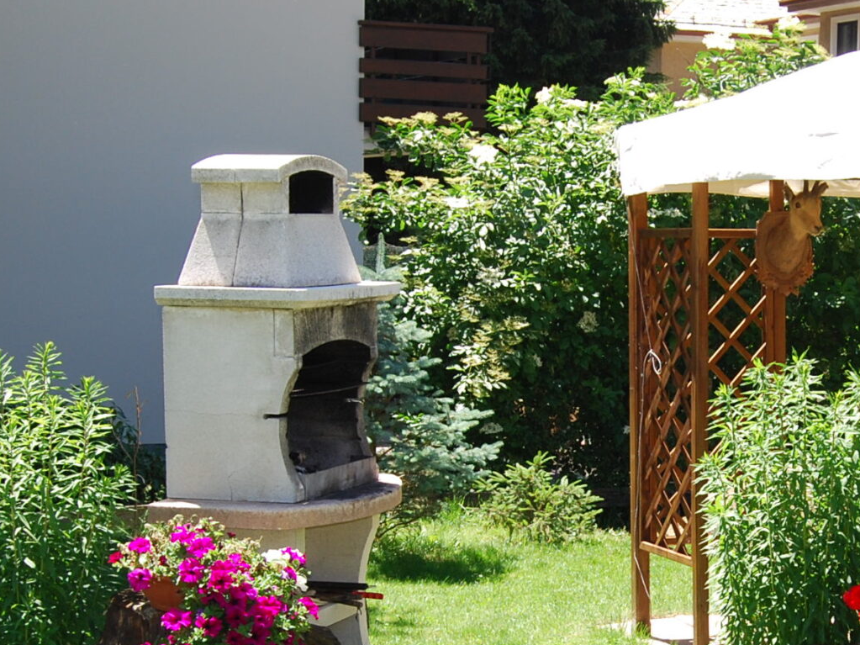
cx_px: 709
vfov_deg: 17.7
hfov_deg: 23.1
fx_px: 2067
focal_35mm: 83
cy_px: 465
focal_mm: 23
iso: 200
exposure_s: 1/200
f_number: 8
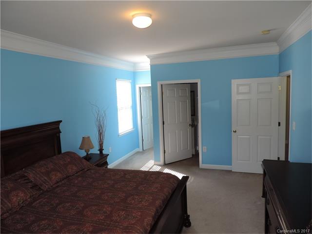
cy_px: 117
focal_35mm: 24
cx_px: 156
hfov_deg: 71.6
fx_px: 216
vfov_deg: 56.8
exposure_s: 1/50
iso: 80
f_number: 3
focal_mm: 4.3
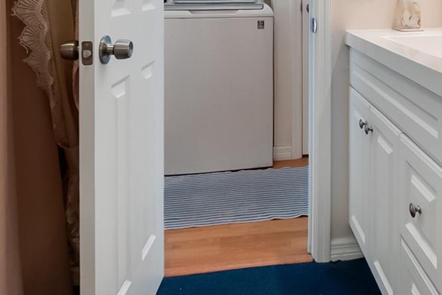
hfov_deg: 51.0
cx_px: 329
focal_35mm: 36
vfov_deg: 32.8
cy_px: -22
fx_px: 442
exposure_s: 1/125
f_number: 4
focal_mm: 10
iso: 400
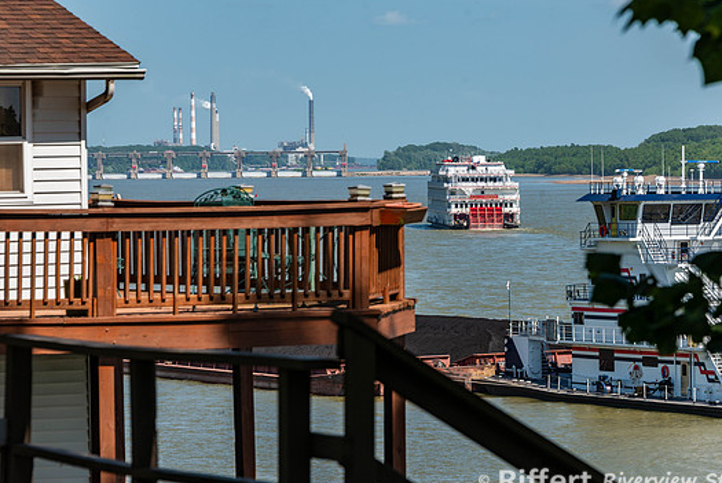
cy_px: 239
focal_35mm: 187
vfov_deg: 7.4
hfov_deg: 11.0
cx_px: 386
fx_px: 3753
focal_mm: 160
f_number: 8
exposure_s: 1/250
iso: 110
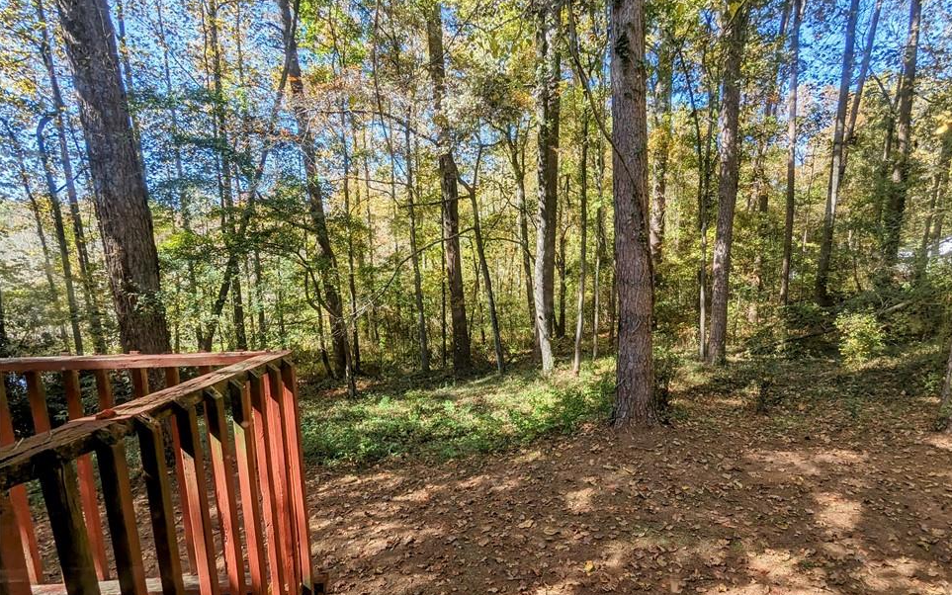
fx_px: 467
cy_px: 354
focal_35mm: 18
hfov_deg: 91.0
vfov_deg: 64.5
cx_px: 503
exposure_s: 1/265
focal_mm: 2.35
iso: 47
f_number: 2.2
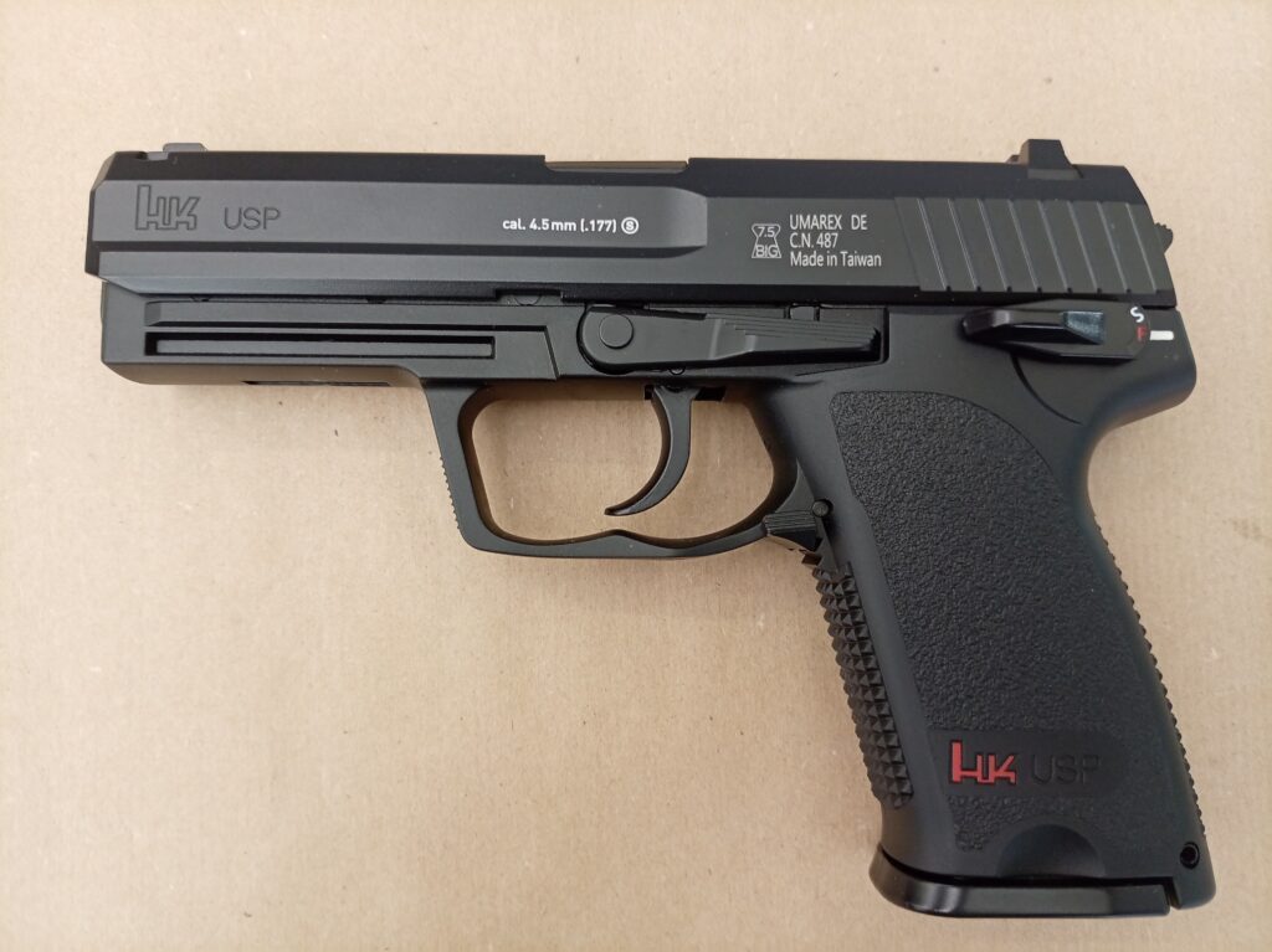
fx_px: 918
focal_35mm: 25
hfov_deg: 69.4
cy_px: 476
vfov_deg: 54.8
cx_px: 636
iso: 227
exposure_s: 1/33.3
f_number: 1.8
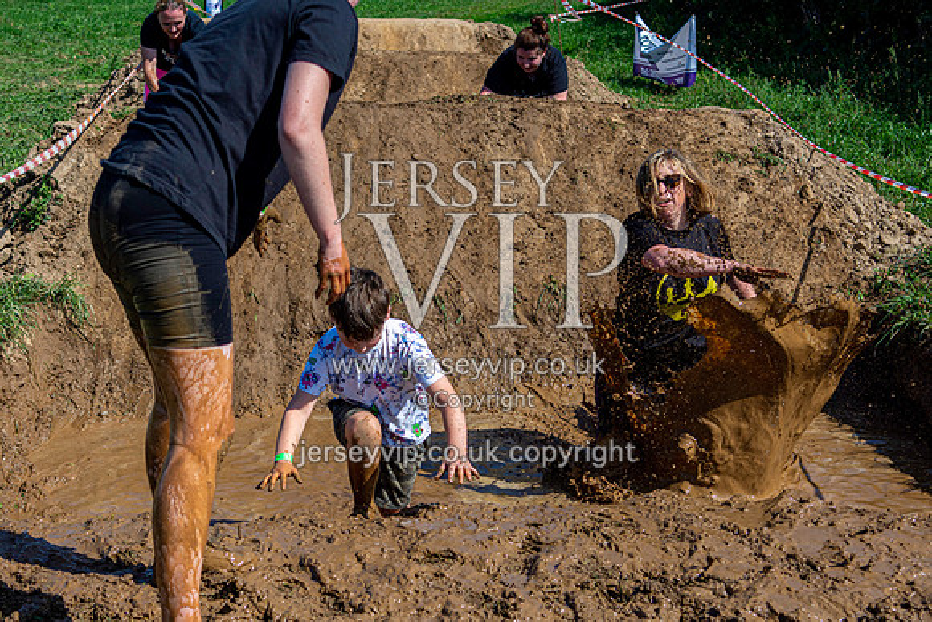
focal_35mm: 59
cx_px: 406
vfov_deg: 22.9
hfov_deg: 33.7
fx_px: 1535
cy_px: 351
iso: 100
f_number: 4
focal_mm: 35
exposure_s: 1/6400
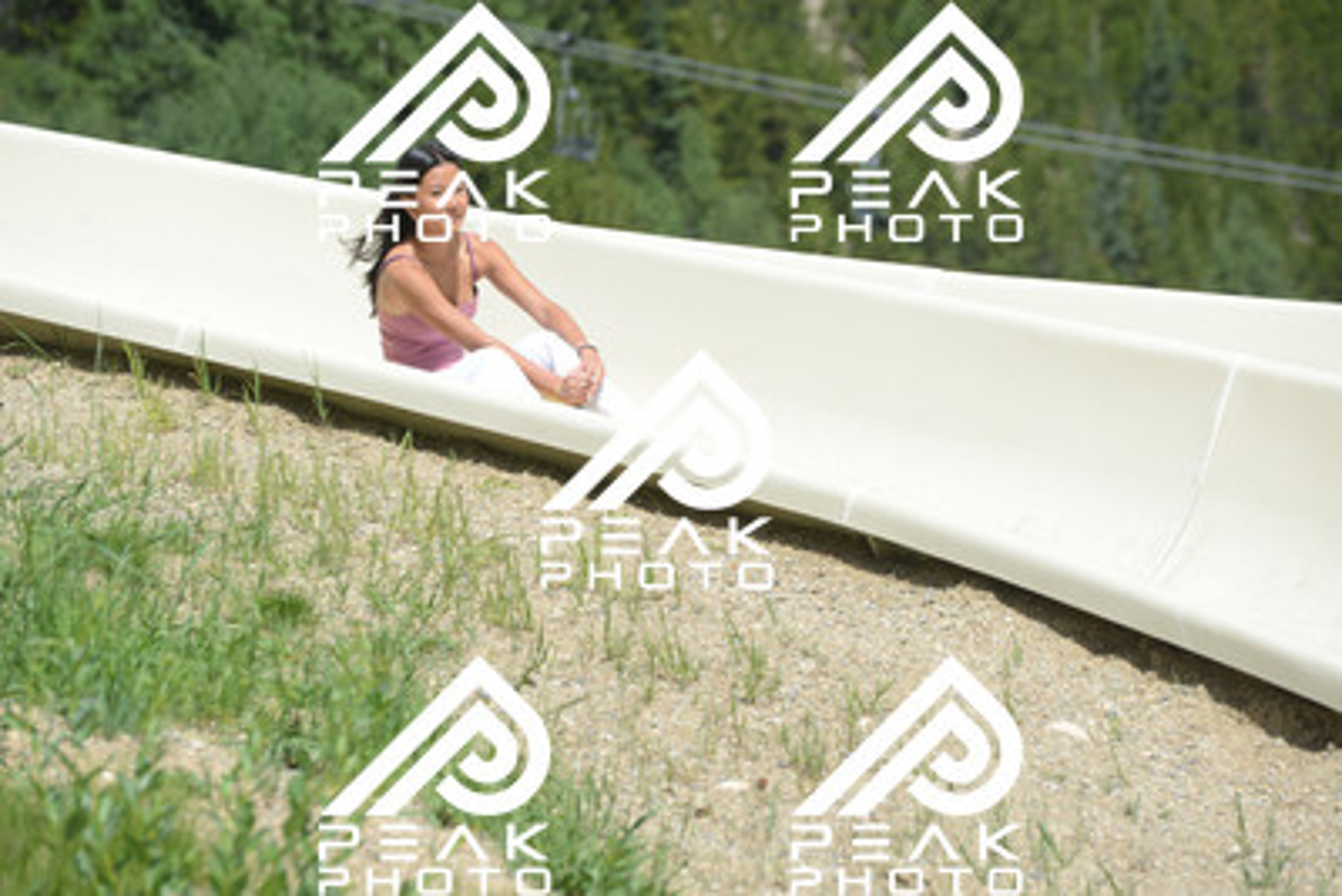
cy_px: 448
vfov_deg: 7.0
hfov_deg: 10.5
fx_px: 7271
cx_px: 671
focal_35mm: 195
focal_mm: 195
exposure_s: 1/640
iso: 180
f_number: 6.3
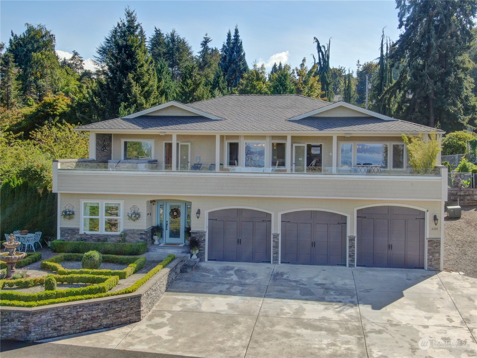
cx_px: 238
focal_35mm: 45
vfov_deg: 32.2
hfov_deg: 42.1
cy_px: 179
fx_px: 620
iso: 100
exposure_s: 1/640
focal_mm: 7.9
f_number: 3.7
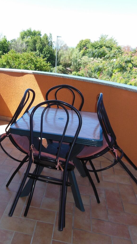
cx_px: 32
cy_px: 102
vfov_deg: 57.7
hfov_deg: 33.9
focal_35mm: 34
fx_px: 219
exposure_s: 1/320
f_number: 3.5
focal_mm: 4.5
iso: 125
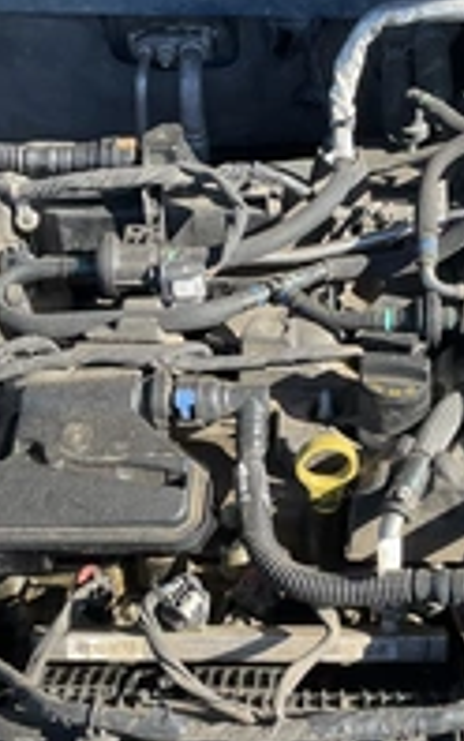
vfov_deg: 32.9
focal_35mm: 62
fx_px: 1253
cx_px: 281
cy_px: 419
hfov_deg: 21.0
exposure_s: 1/422
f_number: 1.8
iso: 25
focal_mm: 3
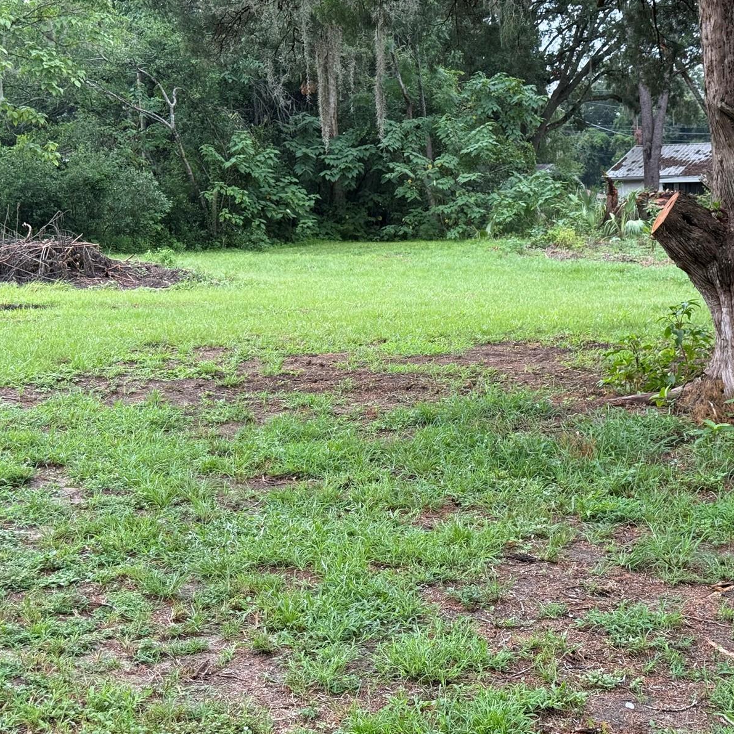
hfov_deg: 30.0
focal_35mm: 57
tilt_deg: -7.2
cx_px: 422
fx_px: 1367
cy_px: 365
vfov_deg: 30.0
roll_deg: +0.3
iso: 80
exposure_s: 1/675
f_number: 1.78
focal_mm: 6.76
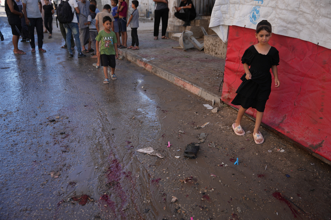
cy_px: 110
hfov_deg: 54.4
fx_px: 322
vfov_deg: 37.8
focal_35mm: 35
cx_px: 166
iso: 125
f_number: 2.8
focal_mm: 35
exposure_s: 1/800
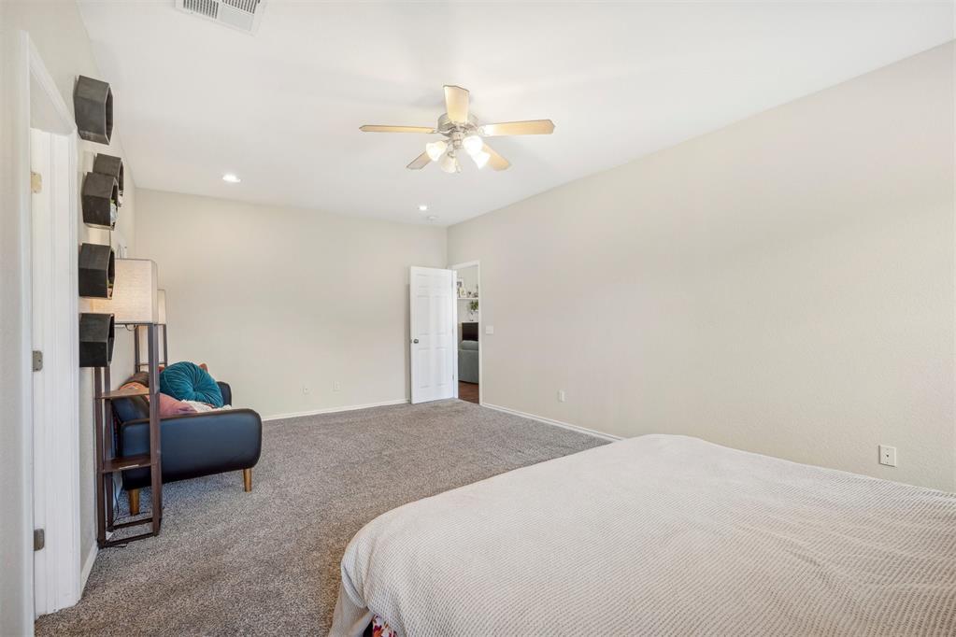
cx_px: 478
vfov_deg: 73.7
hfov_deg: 96.7
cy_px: 318
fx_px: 425
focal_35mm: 16
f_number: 8
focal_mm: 16
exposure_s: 1/5
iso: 100
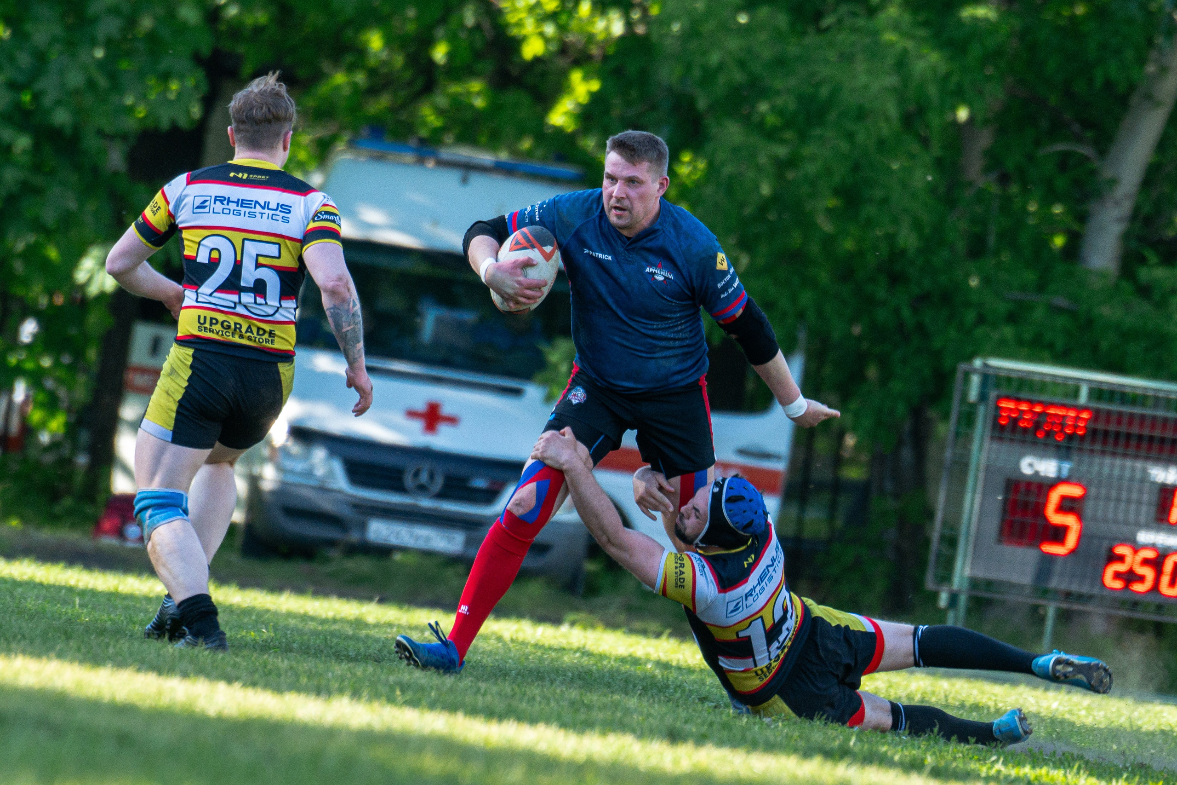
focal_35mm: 748
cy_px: 498
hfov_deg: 2.8
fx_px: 24459
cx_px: 532
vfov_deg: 1.8
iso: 800
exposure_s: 1/640
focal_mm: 390
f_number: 5.6
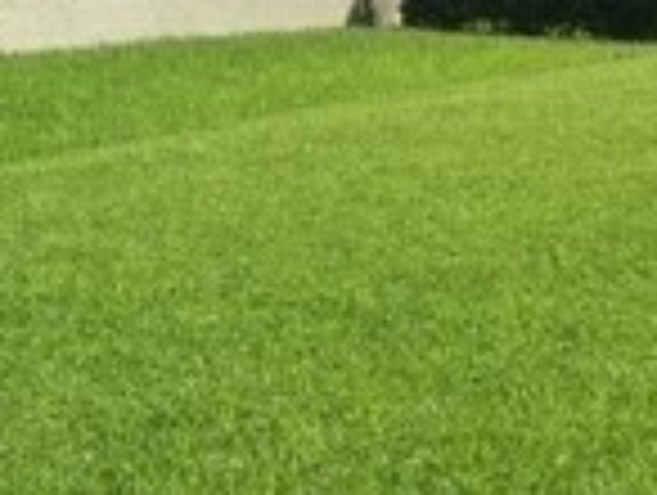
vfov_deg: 11.5
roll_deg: -1.1
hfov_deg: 13.5
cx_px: -608
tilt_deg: -0.7
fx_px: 2414
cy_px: -40
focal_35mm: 127
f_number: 2.2
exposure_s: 1/1883
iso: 32
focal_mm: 4.15
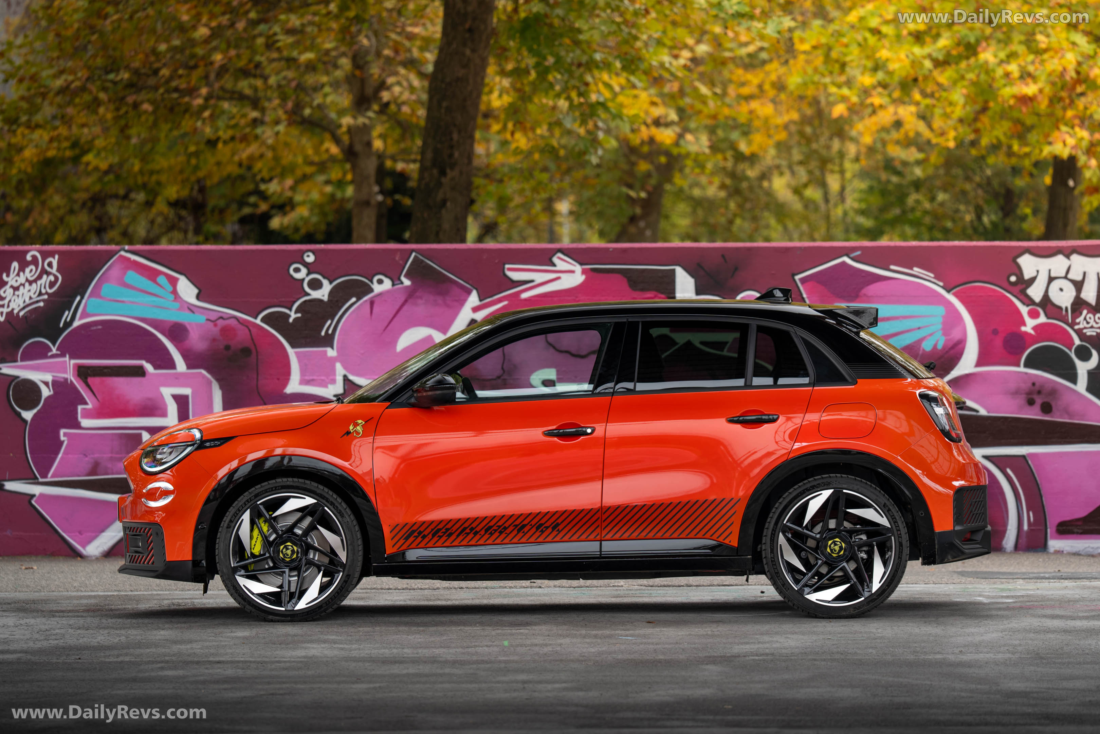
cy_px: 367
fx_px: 5163
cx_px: 550
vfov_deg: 8.1
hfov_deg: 12.2
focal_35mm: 169
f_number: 4
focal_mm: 169
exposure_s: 1/80
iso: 100
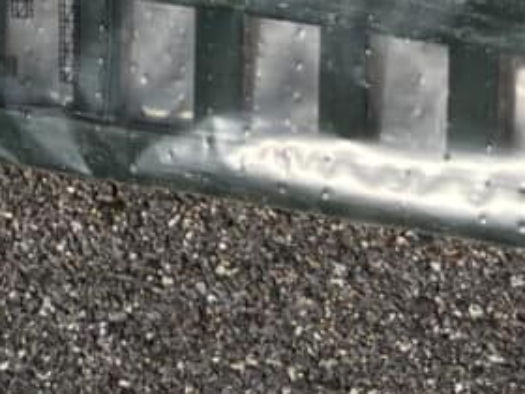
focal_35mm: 190
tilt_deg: -27.8
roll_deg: +9.2
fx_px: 2882
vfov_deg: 7.3
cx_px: 51
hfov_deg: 10.4
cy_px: -602
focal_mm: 5.1
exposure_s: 1/4854
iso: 50
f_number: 1.6
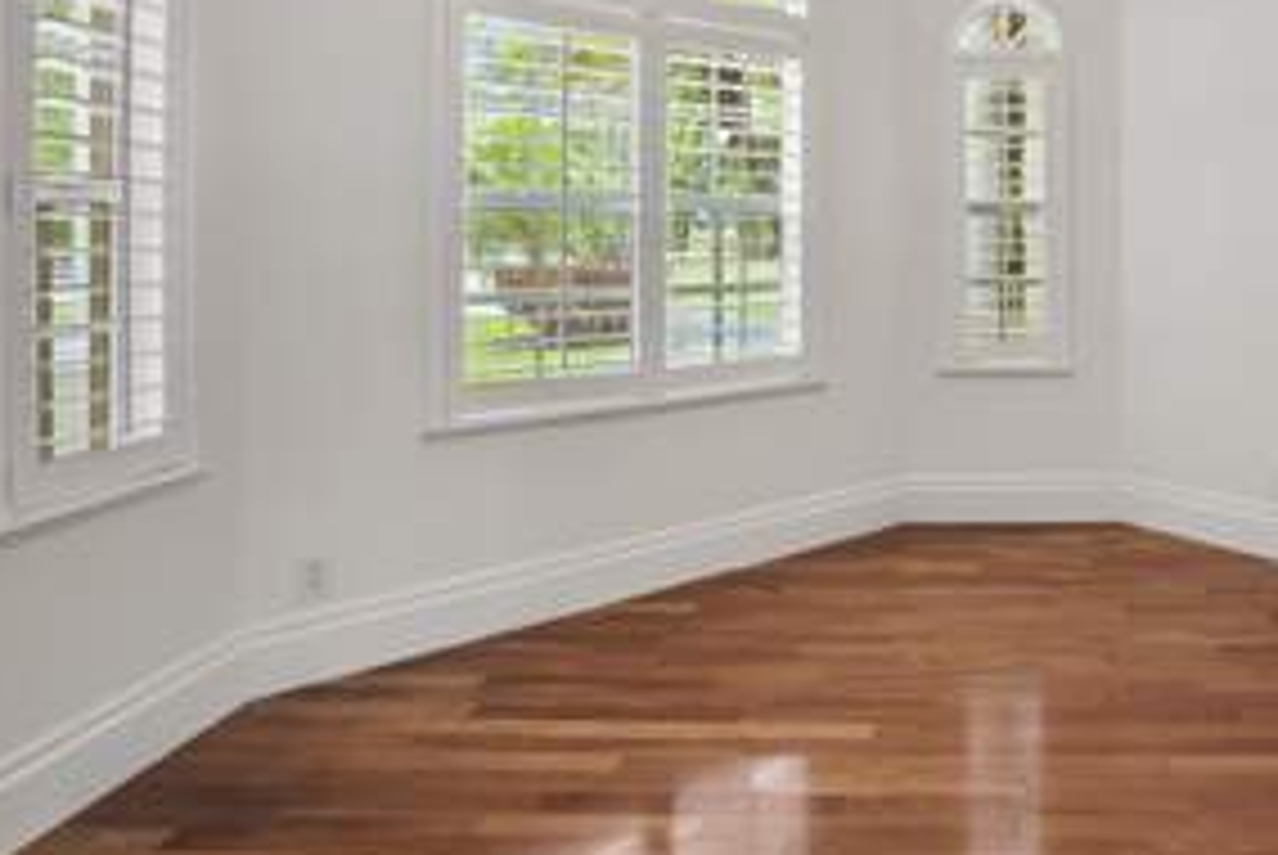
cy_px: 234
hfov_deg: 62.6
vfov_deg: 46.6
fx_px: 959
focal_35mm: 27
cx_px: 990
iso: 160
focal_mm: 16
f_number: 9
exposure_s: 1/4
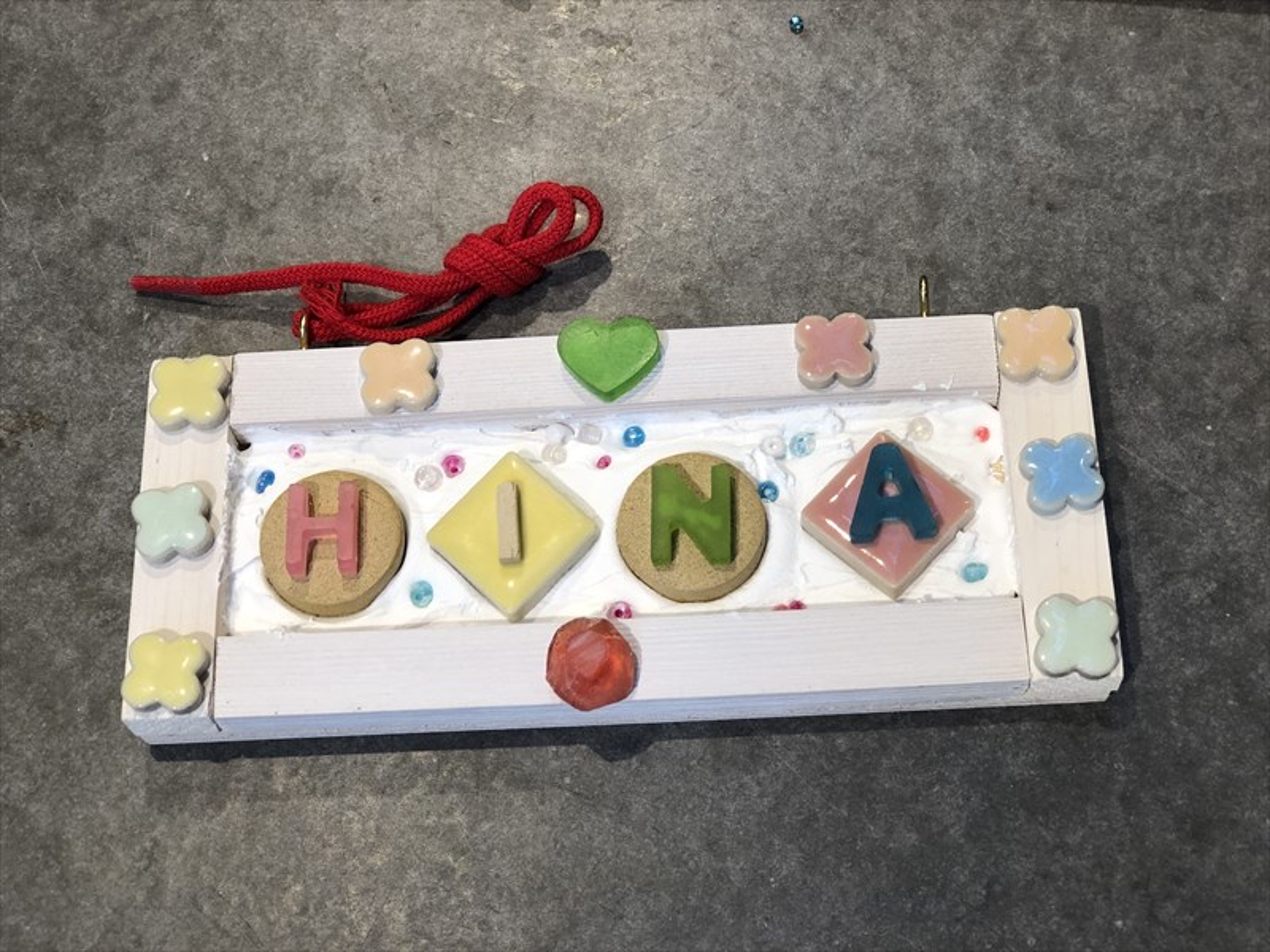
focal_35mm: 57
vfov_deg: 25.7
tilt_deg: -65.6
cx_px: 635
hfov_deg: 33.8
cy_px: 476
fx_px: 2091
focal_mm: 6.6
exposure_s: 1/40
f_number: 2.8
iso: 20
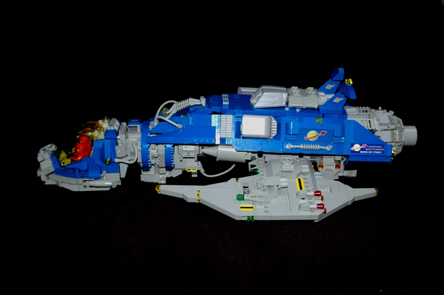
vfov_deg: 25.7
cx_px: 222
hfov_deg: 37.9
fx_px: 647
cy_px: 148
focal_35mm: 52
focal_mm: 35
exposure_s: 1/60
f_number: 4.2
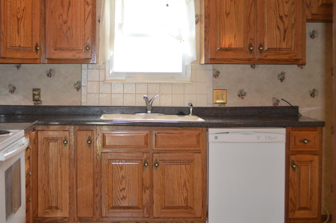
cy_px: 77
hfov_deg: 37.2
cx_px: 113
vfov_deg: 25.3
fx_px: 494
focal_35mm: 53
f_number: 4.2
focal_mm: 26
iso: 900
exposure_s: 1/60
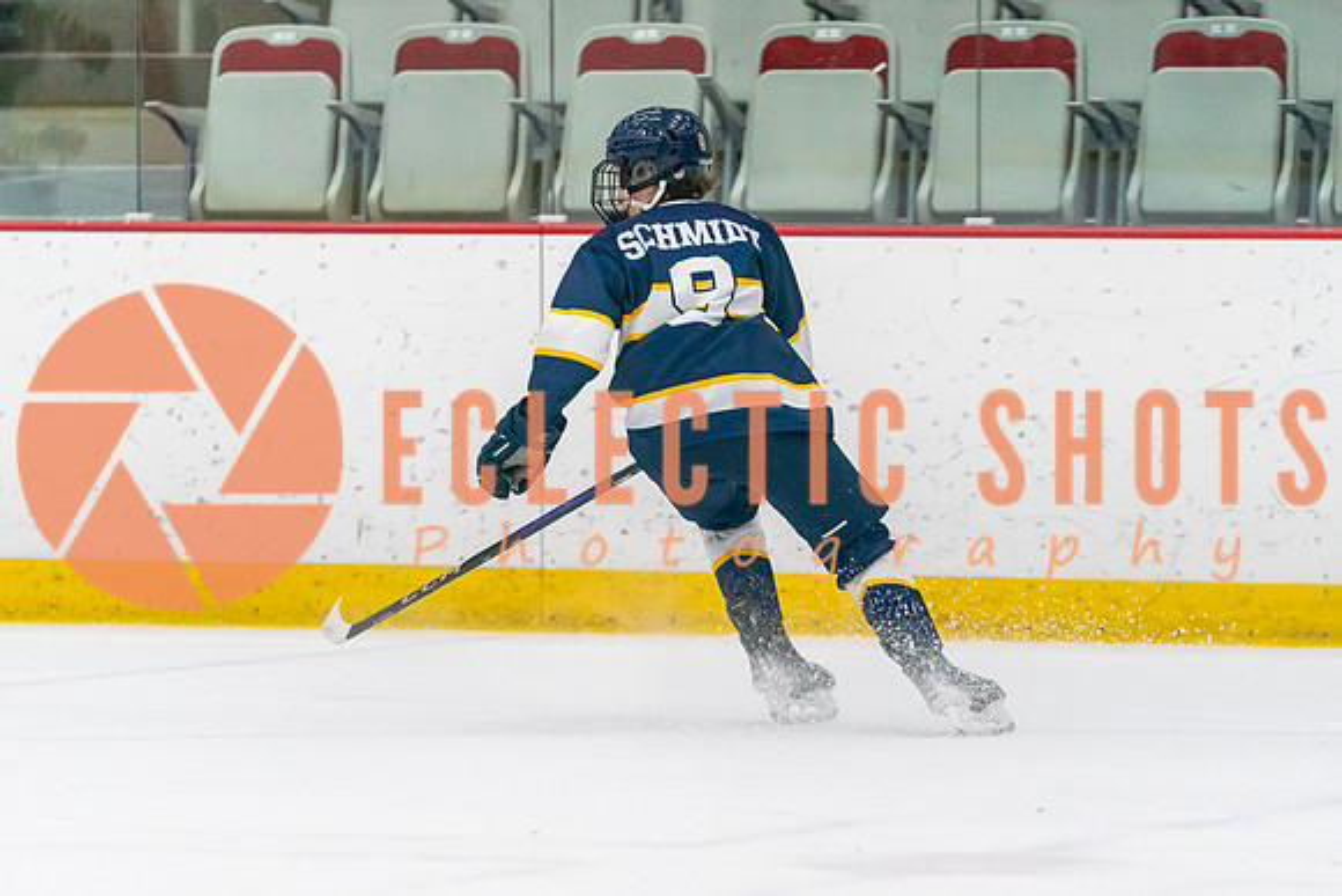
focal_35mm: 306
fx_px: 11404
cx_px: 671
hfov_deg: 6.7
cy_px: 685
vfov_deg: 4.5
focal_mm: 200
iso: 3200
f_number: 2.8
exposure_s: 1/1250
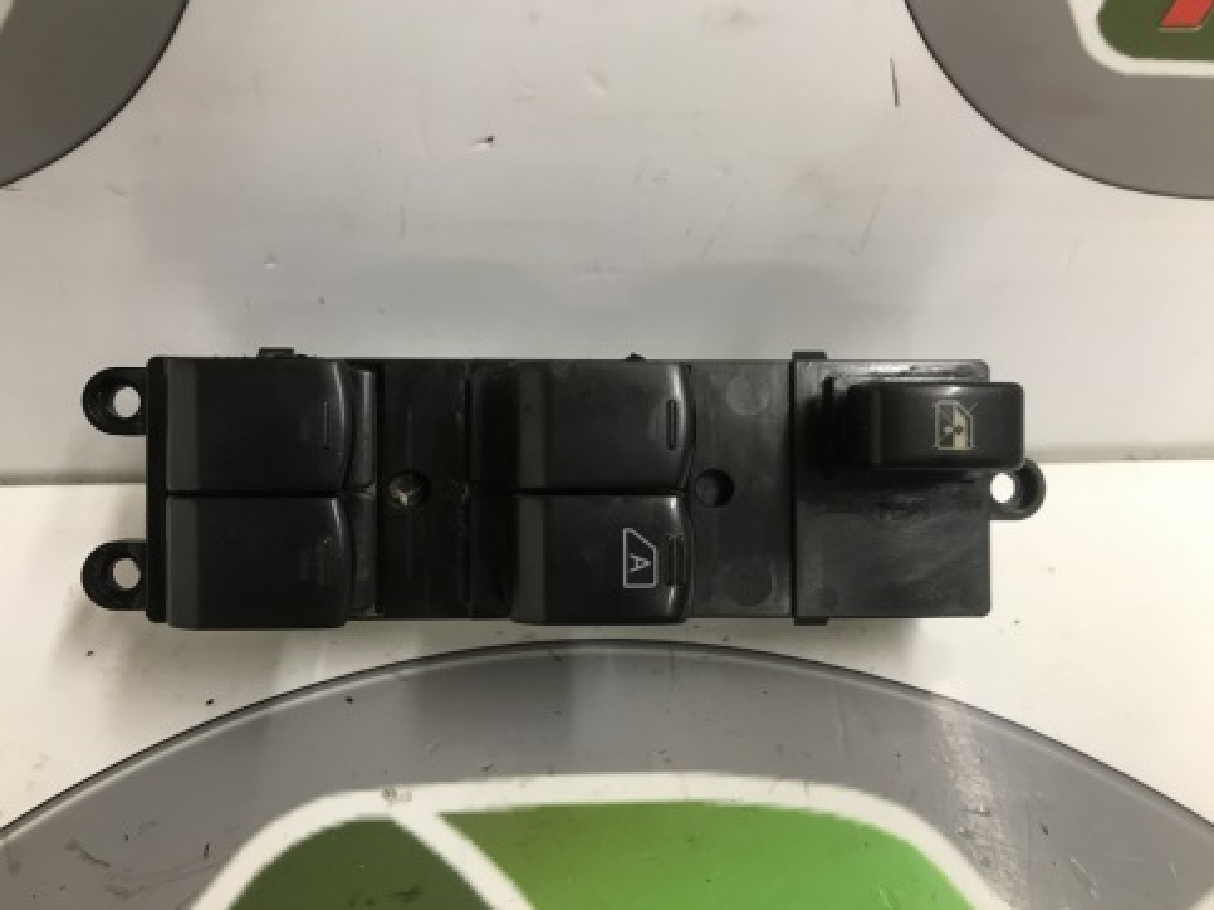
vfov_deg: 48.2
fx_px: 1017
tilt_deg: -46.5
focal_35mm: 29
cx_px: 591
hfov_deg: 61.7
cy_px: 449
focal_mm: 3.99
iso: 40
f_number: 1.8
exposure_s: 1/17
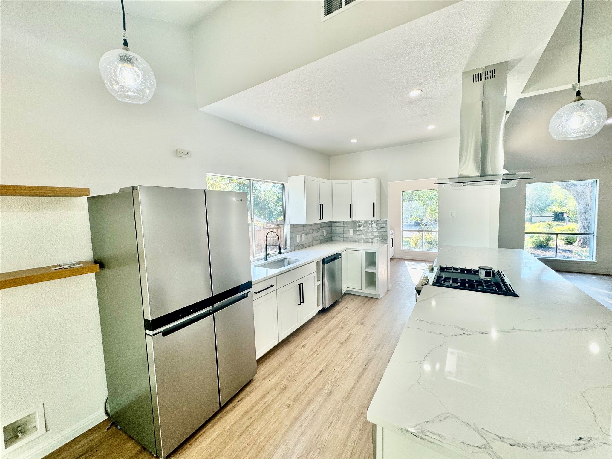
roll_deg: +1.4
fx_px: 248
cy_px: 230
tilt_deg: -4.8
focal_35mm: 14
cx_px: 306
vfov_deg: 85.7
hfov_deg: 102.1
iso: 40
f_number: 2.2
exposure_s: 1/129
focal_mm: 2.22
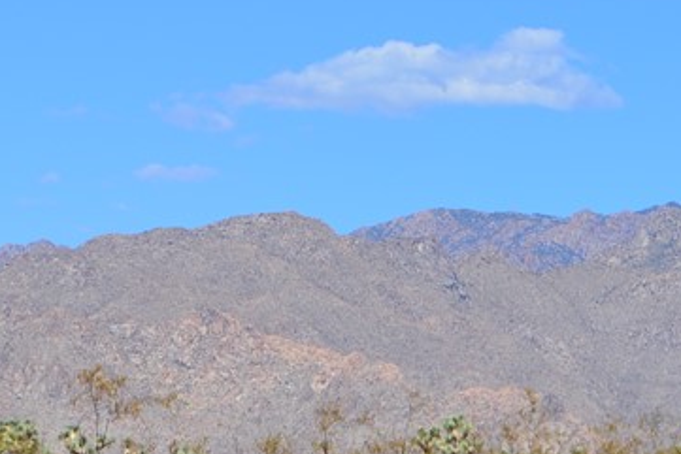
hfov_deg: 8.3
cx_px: 400
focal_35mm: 248
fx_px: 4684
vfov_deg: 5.6
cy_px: 141
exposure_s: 1/400
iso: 200
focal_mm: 55
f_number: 11
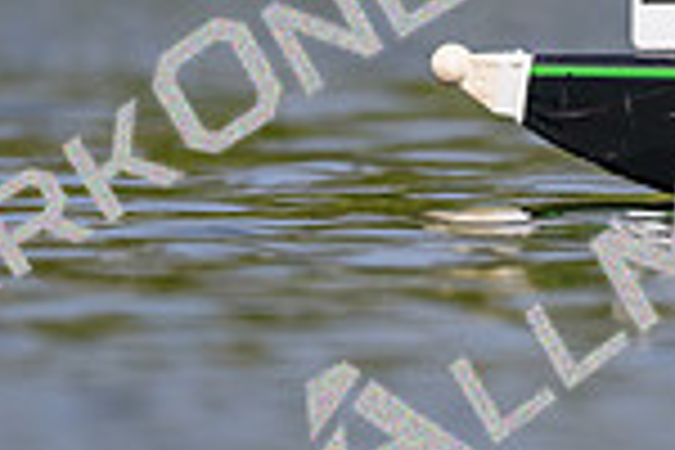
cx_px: 1220
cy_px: -137
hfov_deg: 0.9
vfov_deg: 0.6
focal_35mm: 2317
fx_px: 43440
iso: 250
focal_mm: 600
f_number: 4
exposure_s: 1/2500
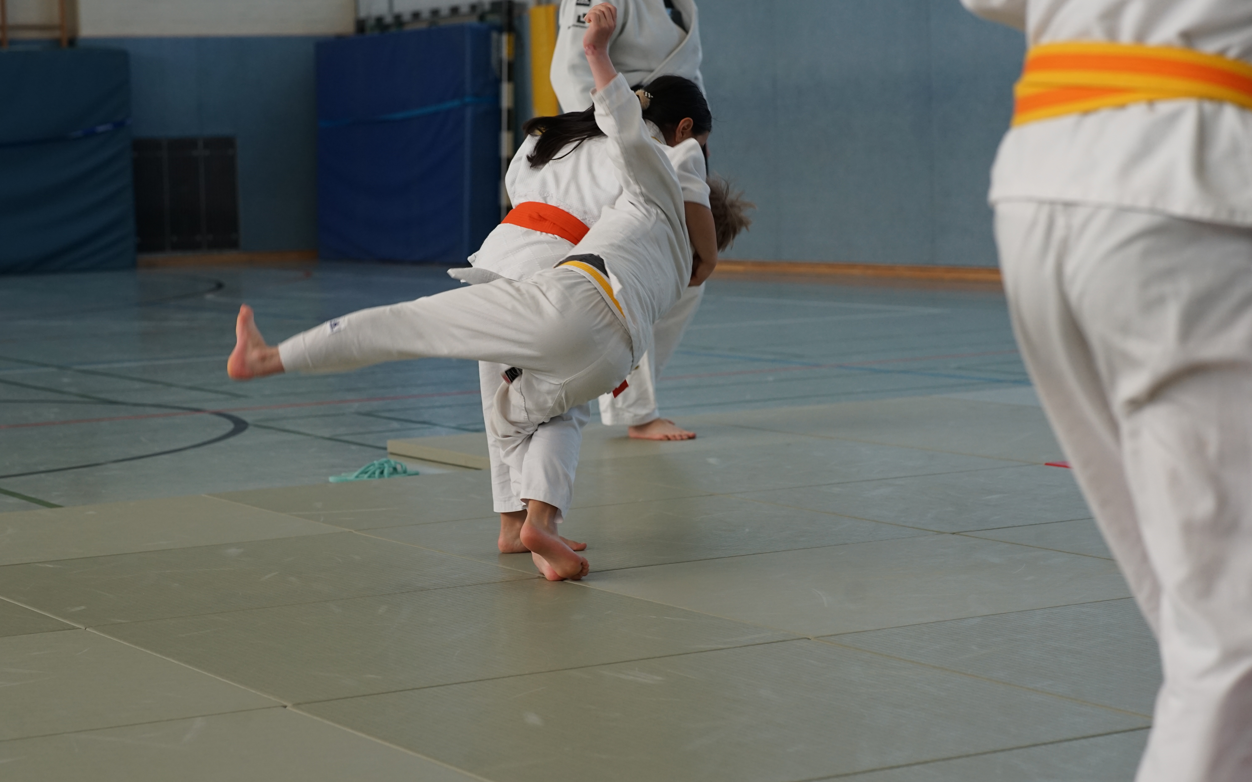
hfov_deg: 23.8
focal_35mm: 87
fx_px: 2969
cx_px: 627
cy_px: 365
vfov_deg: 15.0
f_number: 4.5
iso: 1000
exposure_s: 1/320
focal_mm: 85
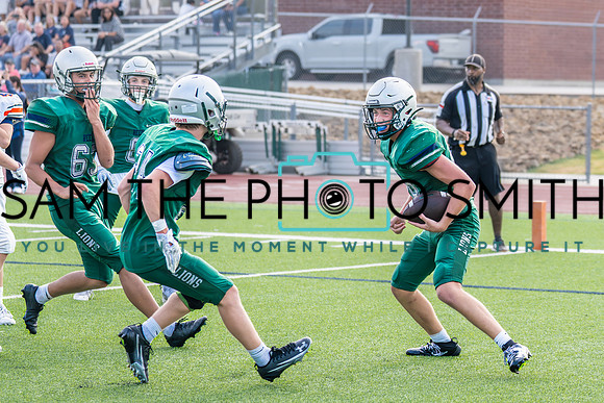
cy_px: 147
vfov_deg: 9.3
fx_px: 2484
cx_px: 415
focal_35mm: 148
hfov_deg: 13.8
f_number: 2.8
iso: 500
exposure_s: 1/1600
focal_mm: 76
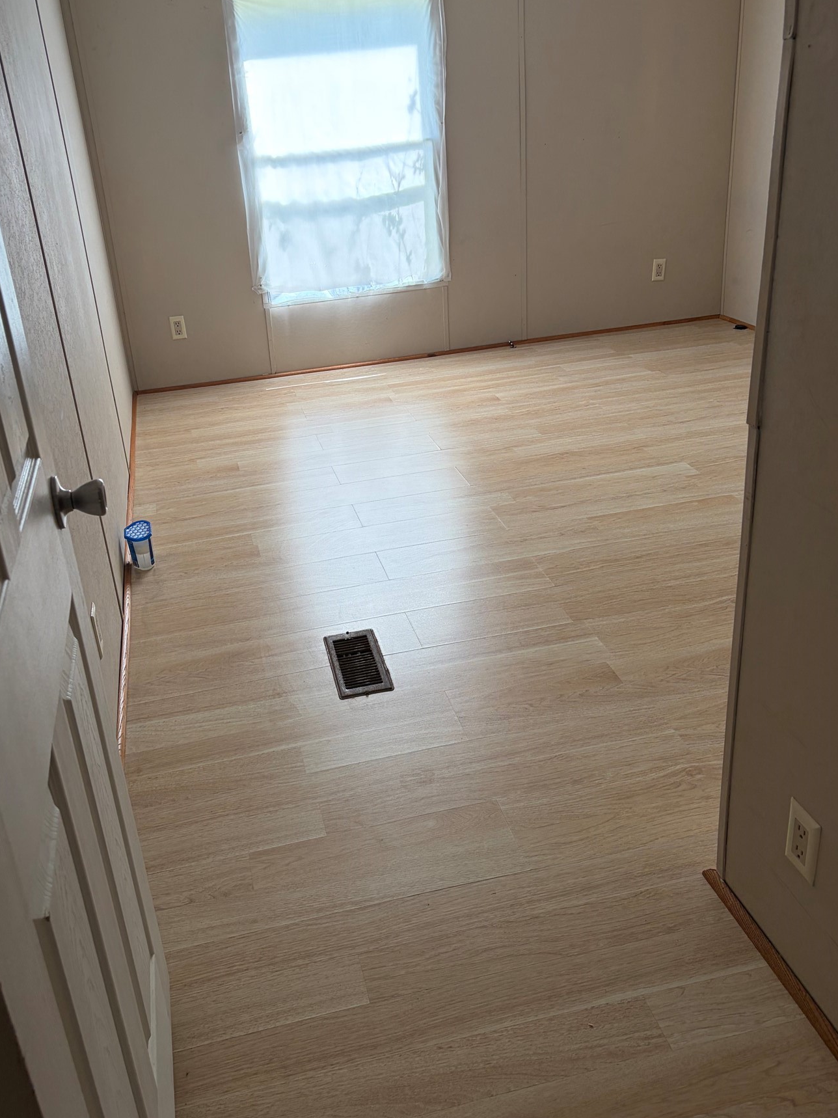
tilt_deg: -25.8
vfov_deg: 58.3
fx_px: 1001
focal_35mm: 31
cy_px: 534
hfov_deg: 45.4
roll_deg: +4.2
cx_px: 382
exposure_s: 1/120
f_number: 1.6
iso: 64
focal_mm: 5.96
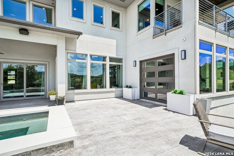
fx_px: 117
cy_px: 78
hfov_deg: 90.0
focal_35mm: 18
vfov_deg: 67.4
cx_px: 117
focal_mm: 18
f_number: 8
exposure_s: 1/2500
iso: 800
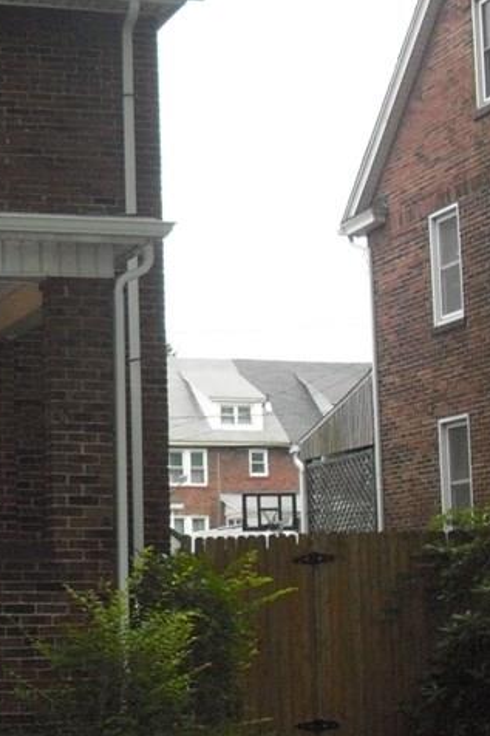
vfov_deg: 23.9
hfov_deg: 15.5
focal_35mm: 85
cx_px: -97
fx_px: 1737
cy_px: 416
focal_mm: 6.2
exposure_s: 1/125
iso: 400
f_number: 2.8
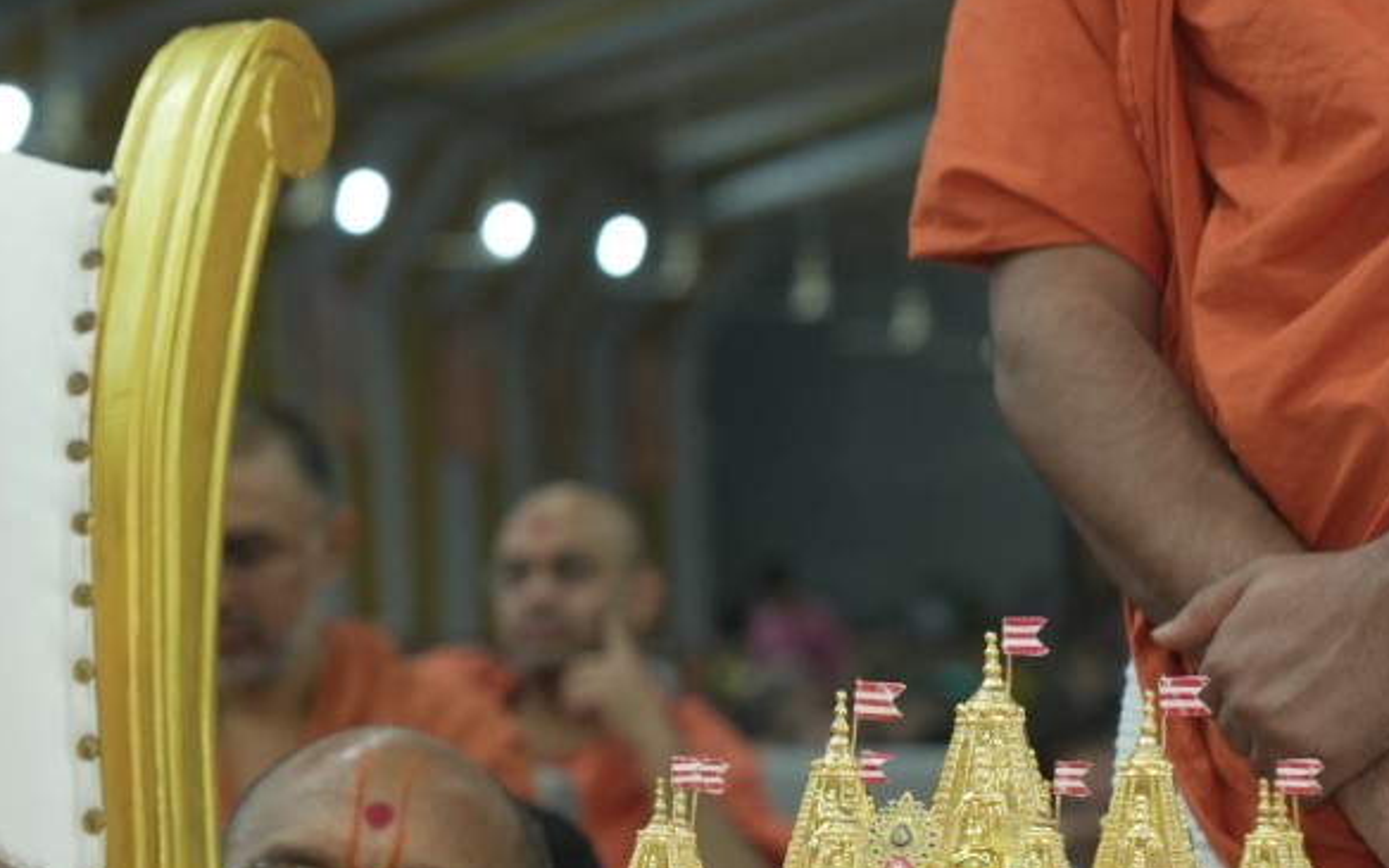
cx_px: -288
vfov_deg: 6.6
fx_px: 7495
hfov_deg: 10.4
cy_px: 625
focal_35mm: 198
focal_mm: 70
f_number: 4
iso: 640
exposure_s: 1/160
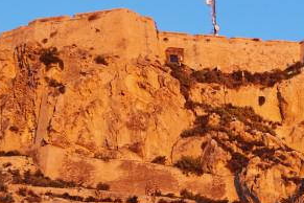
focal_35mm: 132
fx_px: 1115
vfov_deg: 10.4
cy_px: 157
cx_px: 212
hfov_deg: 15.5
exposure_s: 1/60
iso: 100
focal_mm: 32
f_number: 5.6
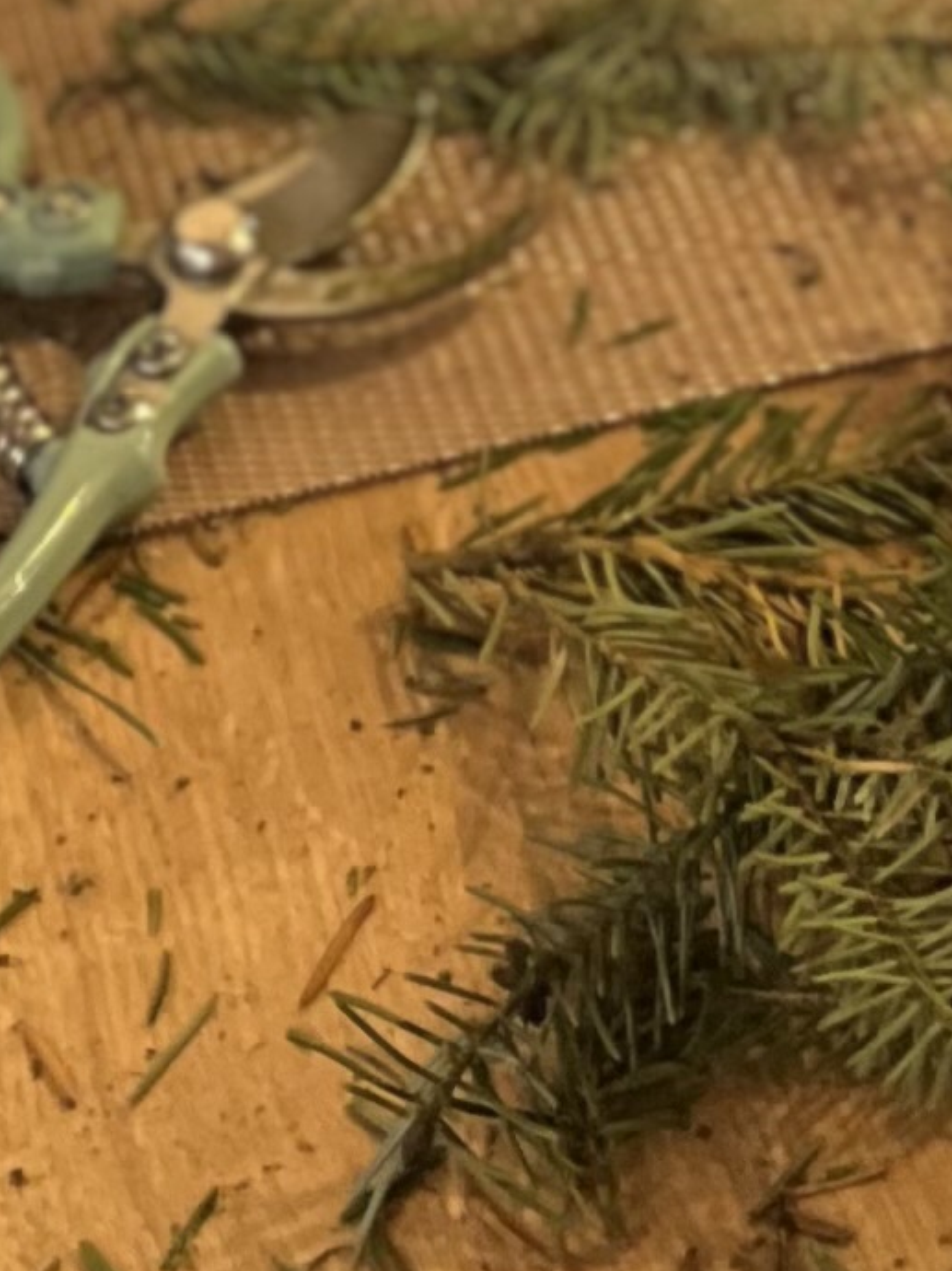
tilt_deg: -14.8
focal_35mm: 152
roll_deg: -0.1
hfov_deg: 9.8
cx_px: 597
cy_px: -2140
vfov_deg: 10.5
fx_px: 5577
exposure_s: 1/50
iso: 160
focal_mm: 5.1
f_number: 1.6
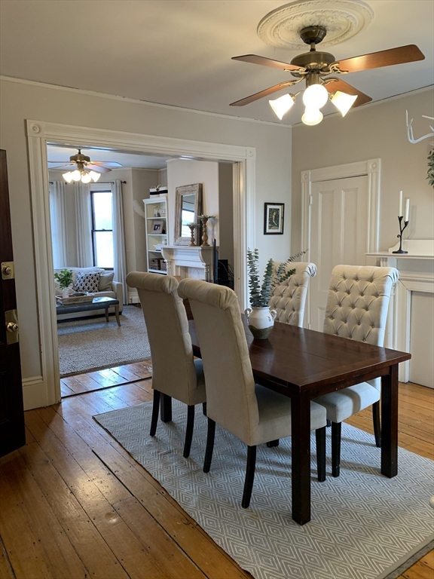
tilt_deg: -5.8
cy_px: 290
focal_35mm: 26
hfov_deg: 53.1
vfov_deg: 67.3
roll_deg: +1.4
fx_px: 435
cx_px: 217
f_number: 1.8
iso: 200
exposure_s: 1/60
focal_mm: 4.25
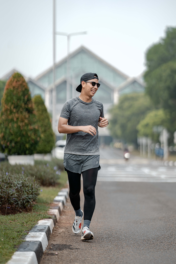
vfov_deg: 15.2
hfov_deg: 10.2
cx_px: 88
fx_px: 990
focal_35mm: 135
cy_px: 132
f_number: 2
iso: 400
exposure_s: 1/5000
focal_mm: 135
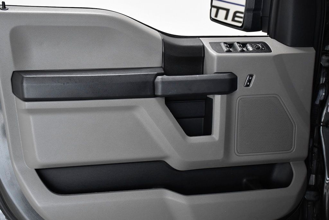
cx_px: 164
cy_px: 110
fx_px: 466
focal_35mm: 51
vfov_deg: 26.5
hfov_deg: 38.9
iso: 2500
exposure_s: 1/500
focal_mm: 34
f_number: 4.2
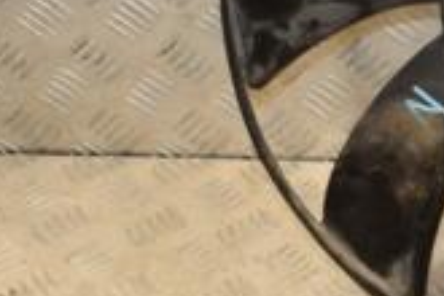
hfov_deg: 16.6
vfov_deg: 11.7
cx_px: 619
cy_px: -51
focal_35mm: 115
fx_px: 1416
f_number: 5.6
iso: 800
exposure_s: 1/200
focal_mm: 21
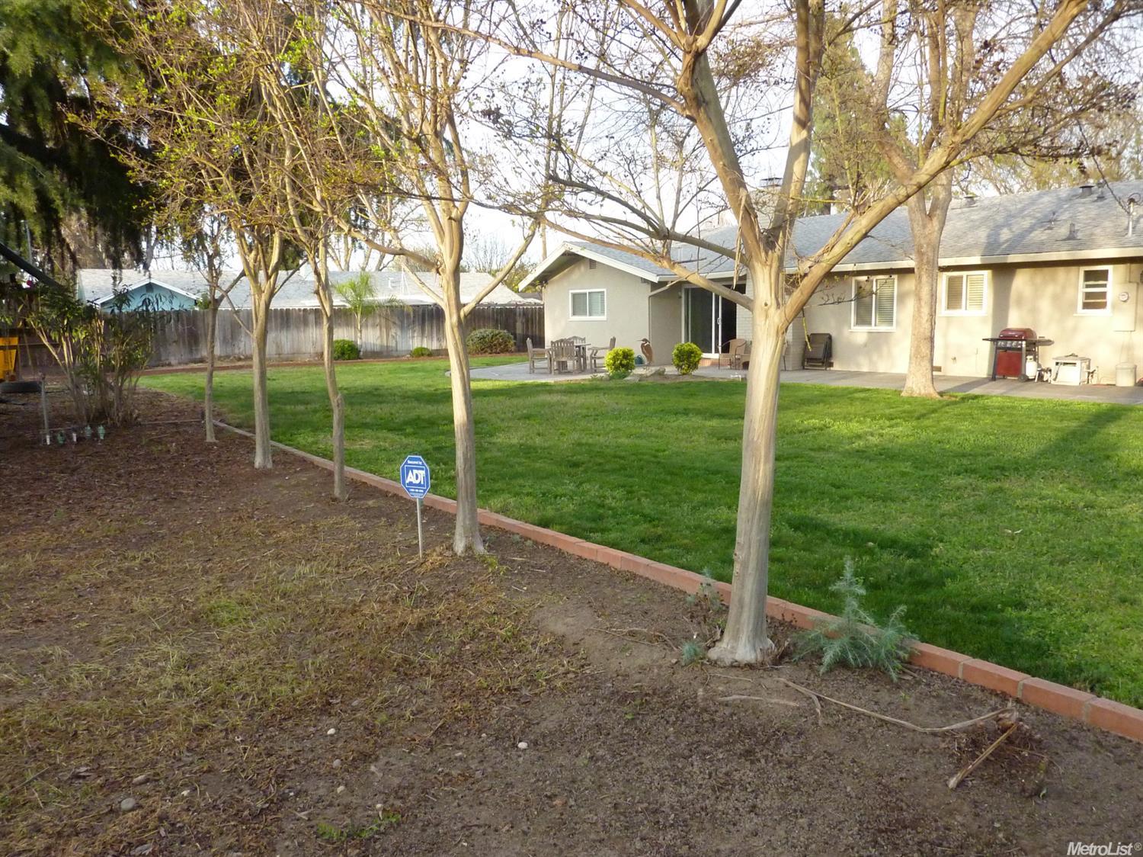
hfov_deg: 69.4
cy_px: 428
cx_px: 572
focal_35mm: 25
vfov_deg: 54.9
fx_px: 825
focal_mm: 4.1
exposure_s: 1/200
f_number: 4
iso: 400
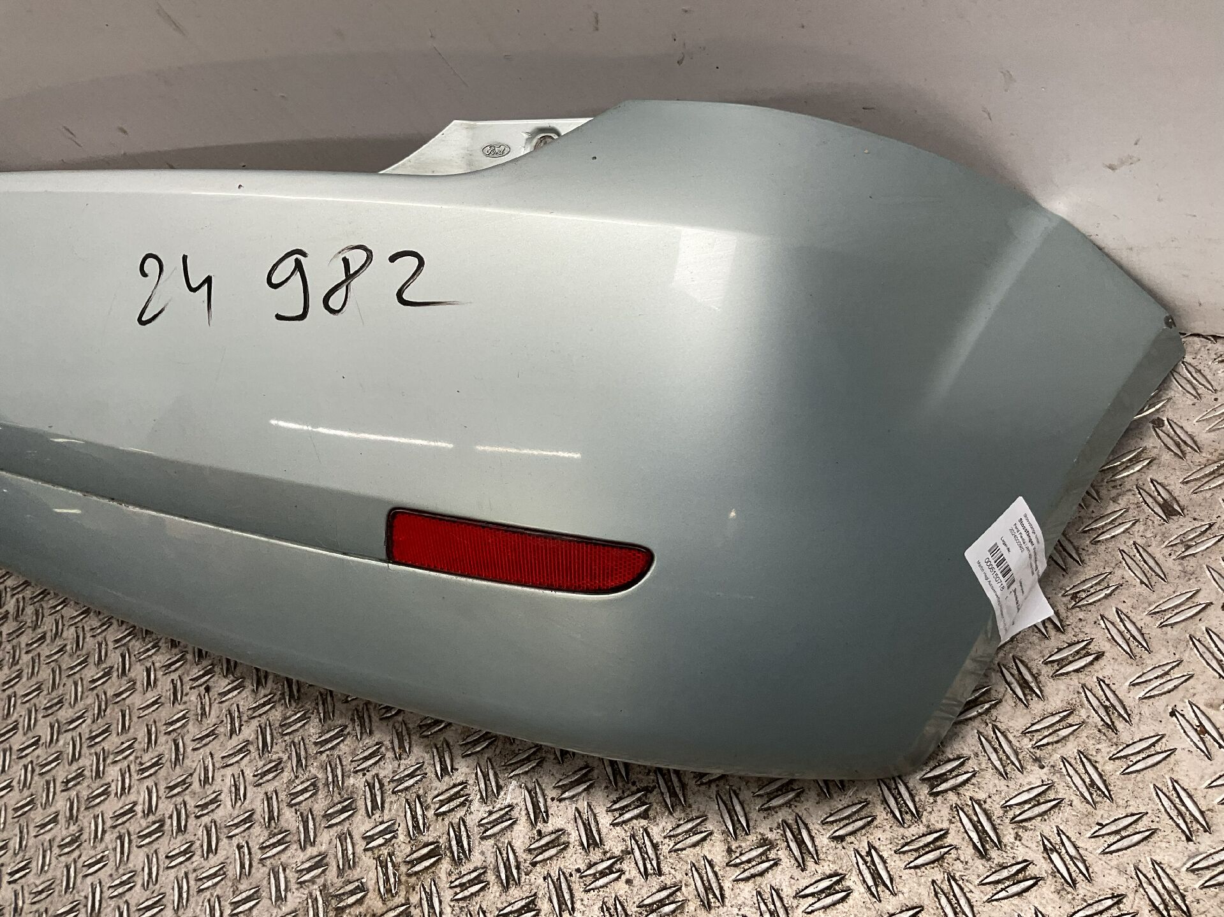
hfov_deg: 61.7
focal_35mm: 29
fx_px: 1025
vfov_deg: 48.2
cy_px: 458
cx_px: 612
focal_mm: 3
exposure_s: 1/100
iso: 40
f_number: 1.8
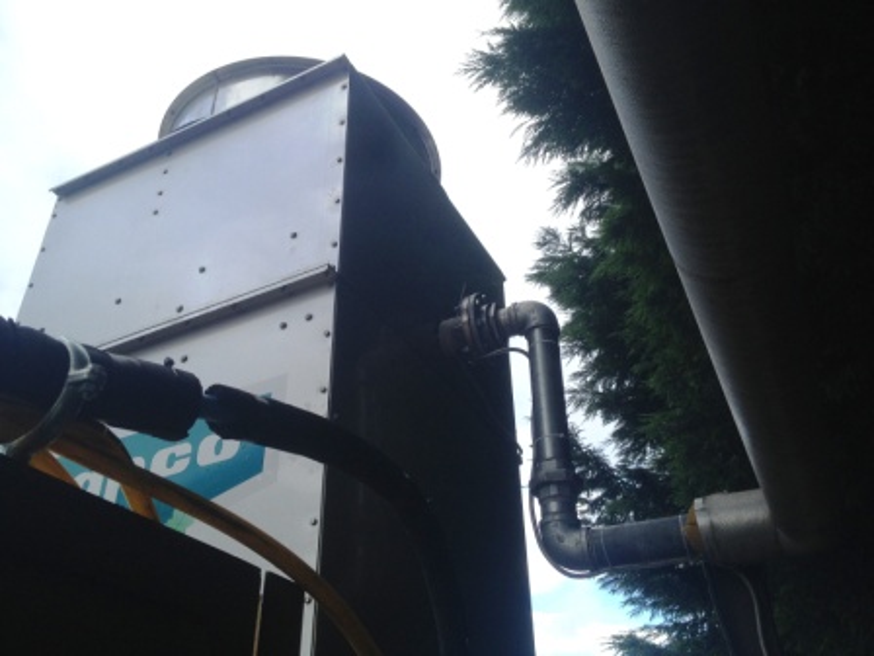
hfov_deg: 52.6
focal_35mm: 35
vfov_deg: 40.7
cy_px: 328
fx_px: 884
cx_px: 437
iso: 50
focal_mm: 4.28
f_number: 2.4
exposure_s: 1/428
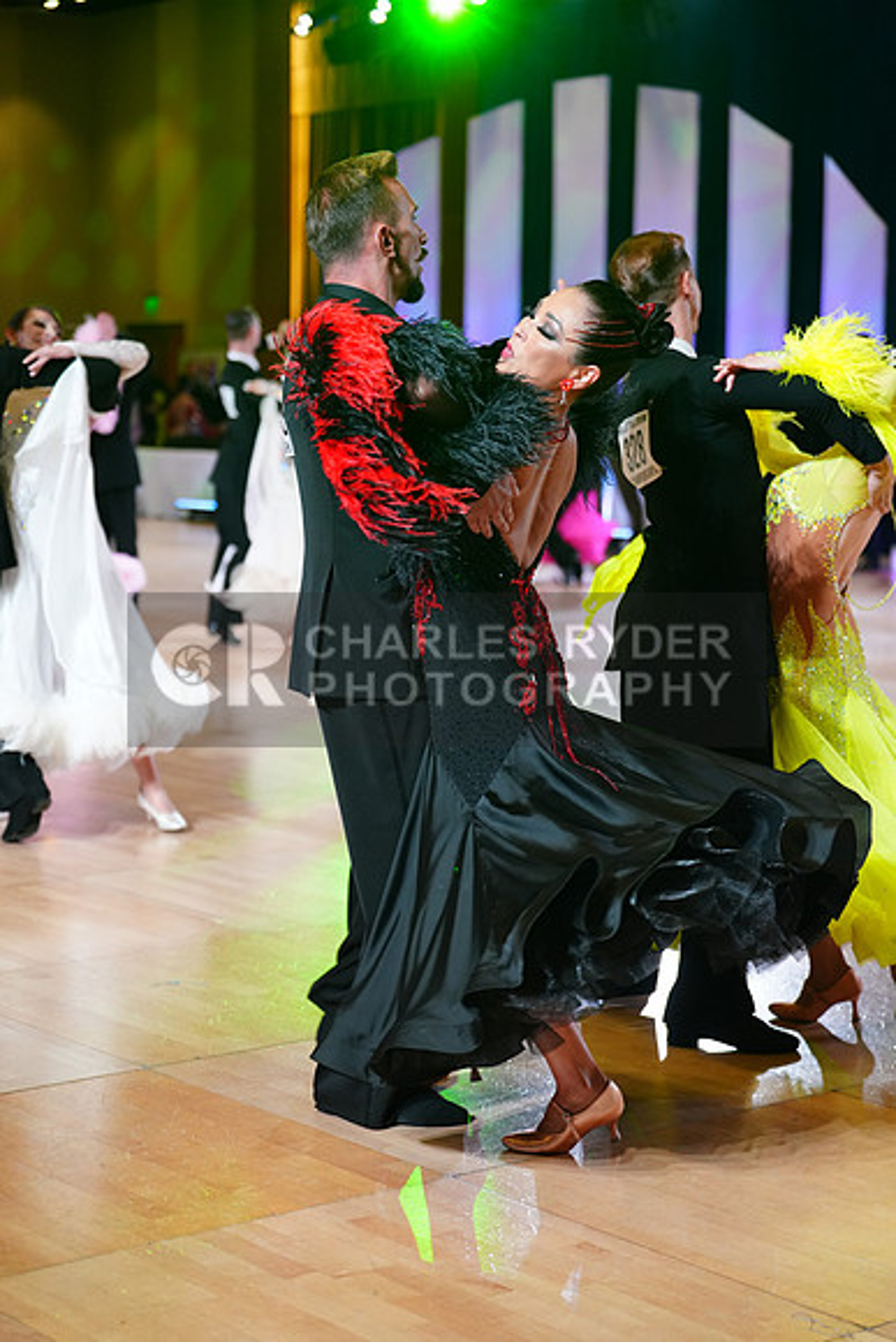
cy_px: 671
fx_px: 2612
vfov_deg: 28.8
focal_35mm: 70
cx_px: 448
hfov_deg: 19.5
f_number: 2.8
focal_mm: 70
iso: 2000
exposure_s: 1/400
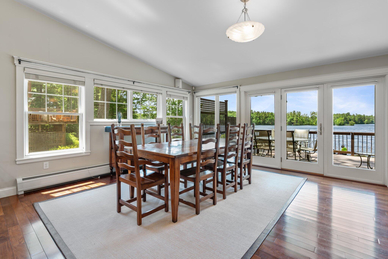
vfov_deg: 73.7
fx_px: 172
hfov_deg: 96.7
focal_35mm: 16
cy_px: 130
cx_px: 194
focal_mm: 16
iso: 50
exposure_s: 1.3
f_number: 9
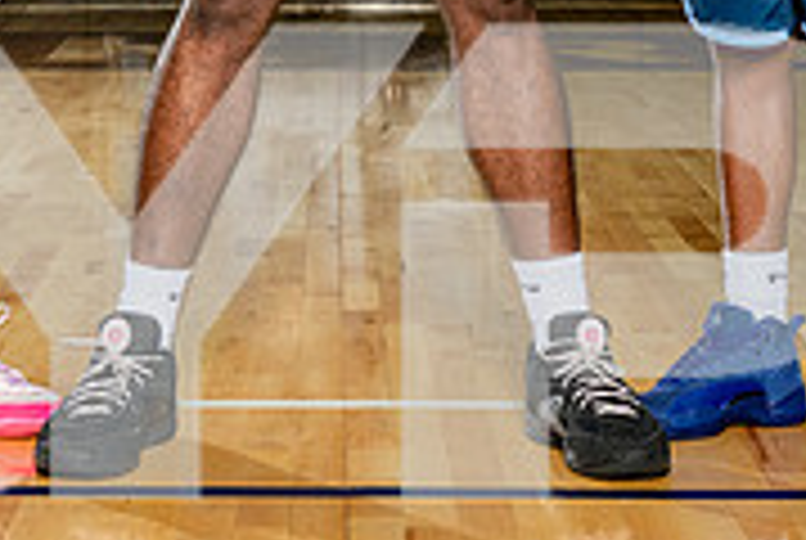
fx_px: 3162
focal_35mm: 141
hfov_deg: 14.5
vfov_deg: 9.5
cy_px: -282
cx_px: 293
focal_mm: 42
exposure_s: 1/160
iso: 400
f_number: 7.1
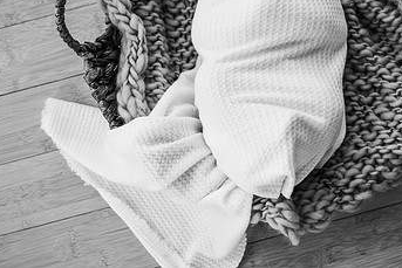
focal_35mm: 59
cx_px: 265
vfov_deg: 22.6
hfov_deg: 33.6
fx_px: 659
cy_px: 43
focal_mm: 31.5
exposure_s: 1/250
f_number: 3.5
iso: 500
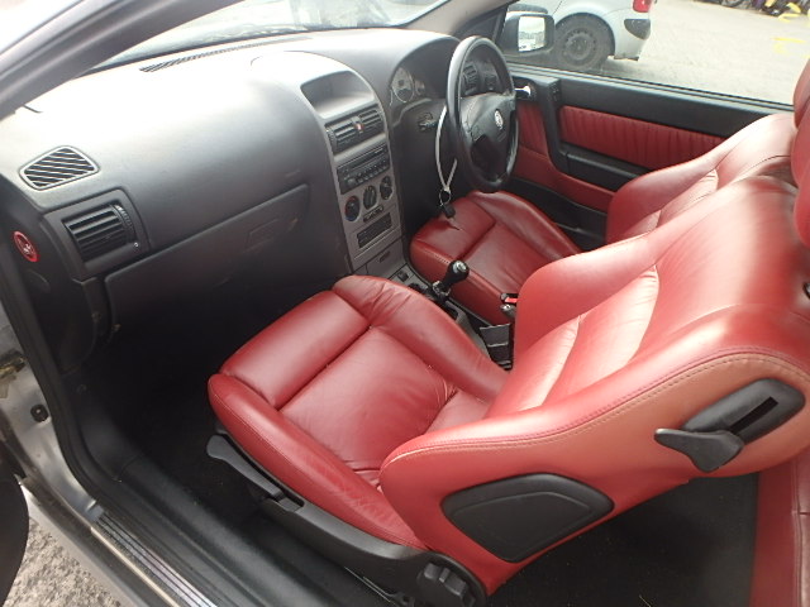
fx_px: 491
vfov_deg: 63.4
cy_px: 304
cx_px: 405
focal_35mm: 21
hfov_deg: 79.0
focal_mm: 3.7
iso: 125
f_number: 3.5
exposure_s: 1/60
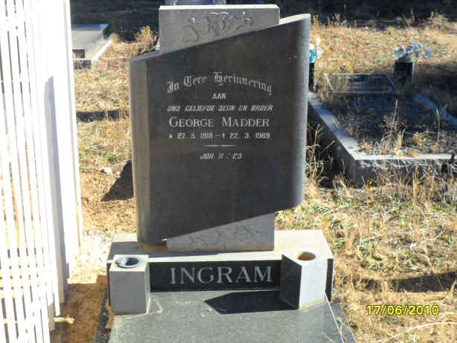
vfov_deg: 28.1
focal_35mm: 52
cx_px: 228
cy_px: 172
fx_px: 687
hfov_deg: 36.8
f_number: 5
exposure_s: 1/180
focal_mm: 9.3
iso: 100
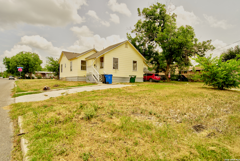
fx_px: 127
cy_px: 80
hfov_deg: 86.9
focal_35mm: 19
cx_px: 120
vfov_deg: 64.6
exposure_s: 1/1500
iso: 100
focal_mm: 19
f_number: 4
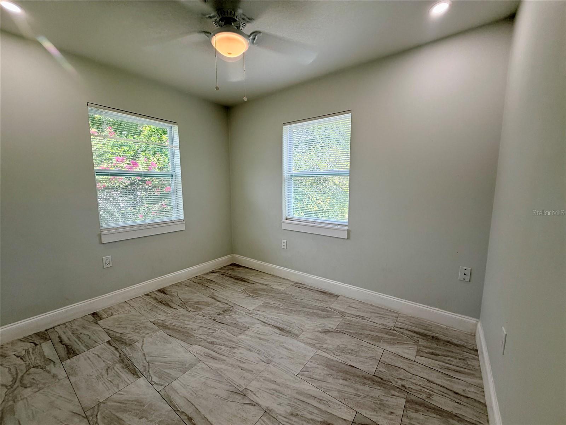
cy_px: 212
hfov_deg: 102.1
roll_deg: +1.0
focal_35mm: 14
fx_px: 229
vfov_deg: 85.7
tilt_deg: -6.9
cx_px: 283
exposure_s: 1/120
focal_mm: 2.22
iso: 80
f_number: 2.2
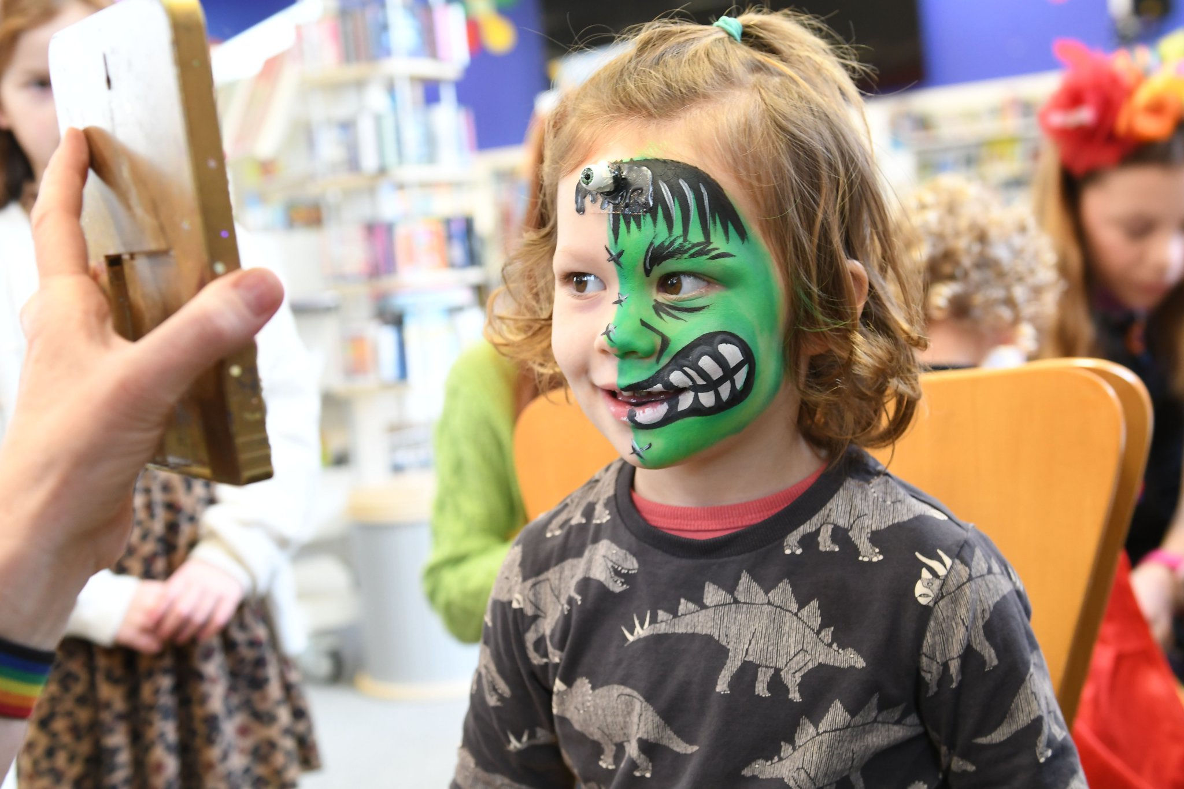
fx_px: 1677
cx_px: 592
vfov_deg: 26.5
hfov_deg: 38.9
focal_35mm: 51
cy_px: 394
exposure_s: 1/50
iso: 1000
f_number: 3.5
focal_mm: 34
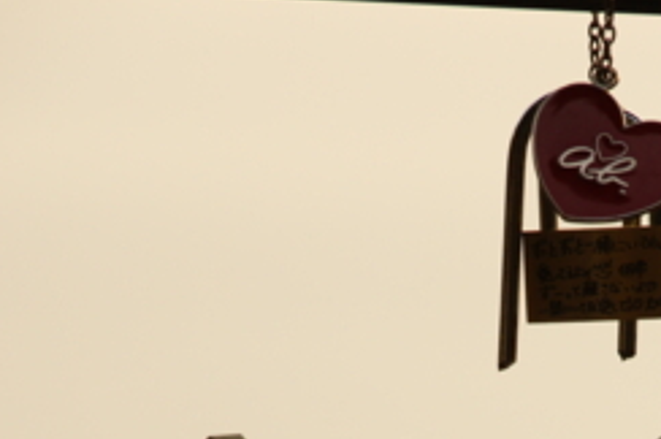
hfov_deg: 3.1
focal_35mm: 664
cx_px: 534
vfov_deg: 2.1
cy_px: 514
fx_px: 12175
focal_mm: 180
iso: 400
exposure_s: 1/320
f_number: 5.6
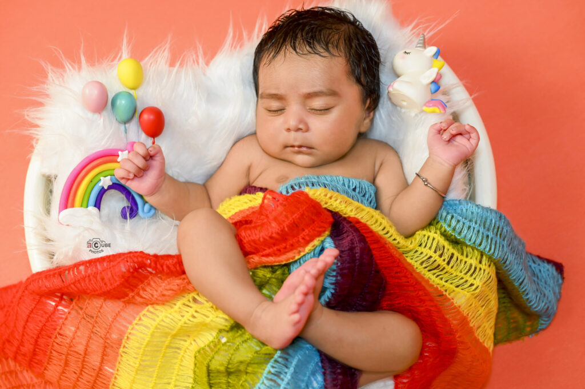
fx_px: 909
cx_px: 292
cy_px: 194
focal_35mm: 56
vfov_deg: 24.2
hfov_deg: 35.7
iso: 500
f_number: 4
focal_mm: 56
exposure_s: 1/200
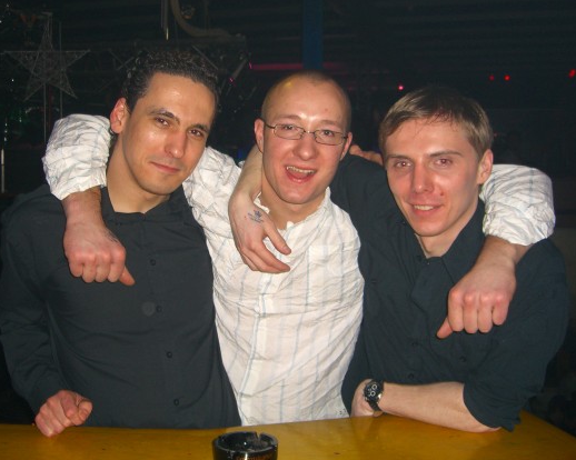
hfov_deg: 42.9
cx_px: 258
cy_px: 212
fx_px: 733
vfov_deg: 34.9
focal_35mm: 43
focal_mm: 7.9
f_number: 2.8
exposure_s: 1/60
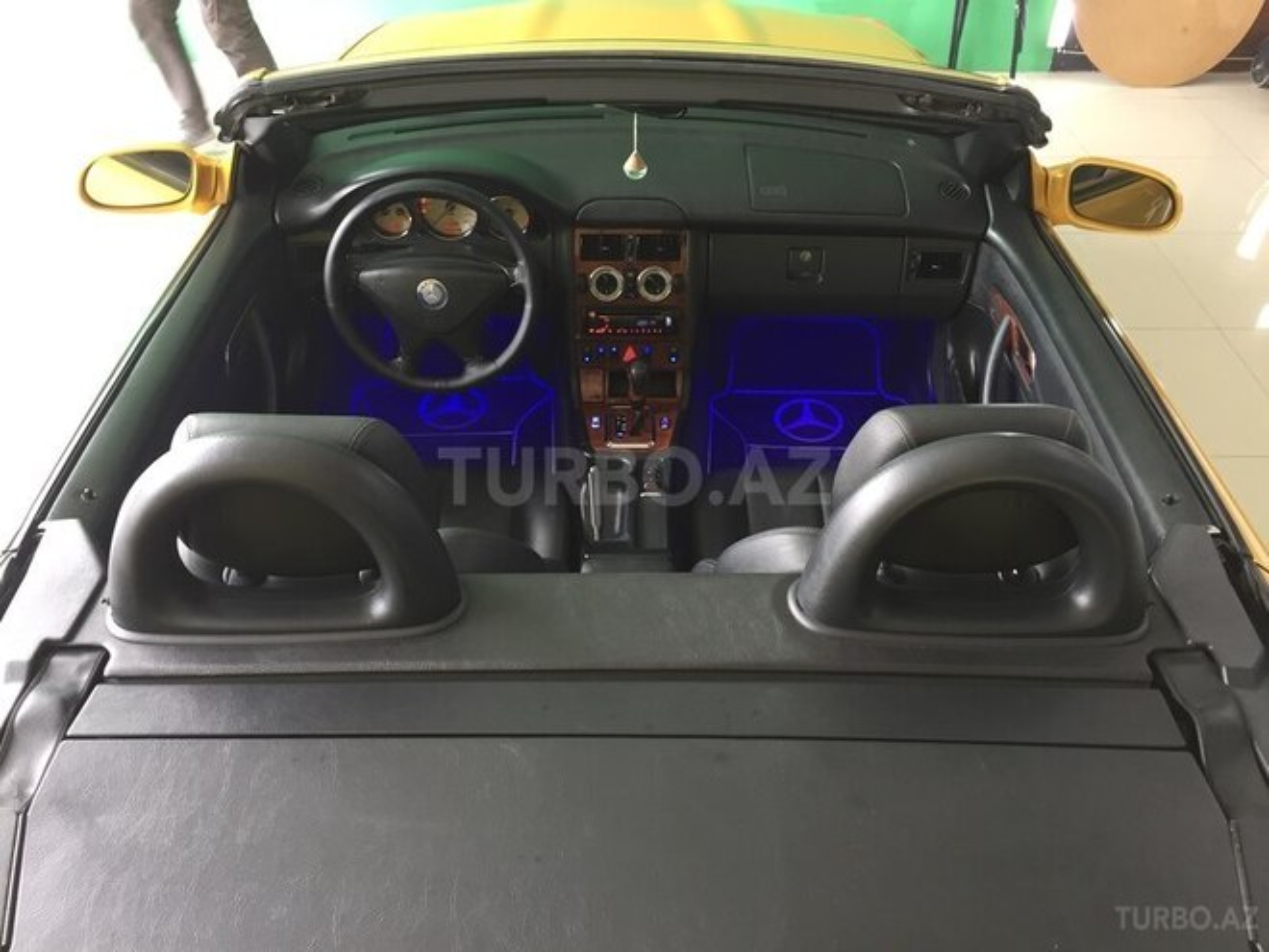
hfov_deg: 61.7
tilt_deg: -41.4
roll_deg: -0.3
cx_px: 634
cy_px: 476
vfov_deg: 48.2
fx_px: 1063
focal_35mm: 29
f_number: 2.2
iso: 80
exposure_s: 1/33
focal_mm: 4.15
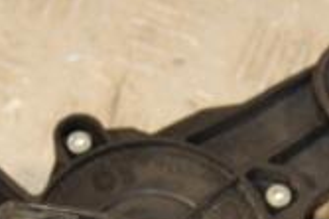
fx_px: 2072
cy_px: 266
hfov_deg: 9.1
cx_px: 197
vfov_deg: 6.0
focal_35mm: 227
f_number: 8
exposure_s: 1/200
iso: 800
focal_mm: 42
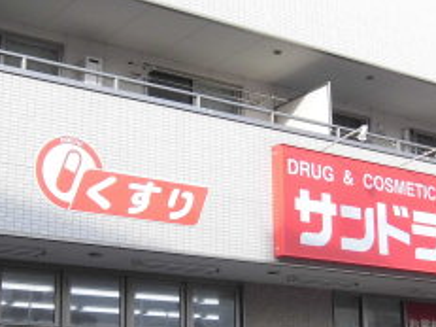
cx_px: 234
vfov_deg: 20.3
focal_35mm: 72
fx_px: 906
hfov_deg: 27.0
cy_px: 223
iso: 100
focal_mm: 4.7
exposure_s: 1/400
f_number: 2.8
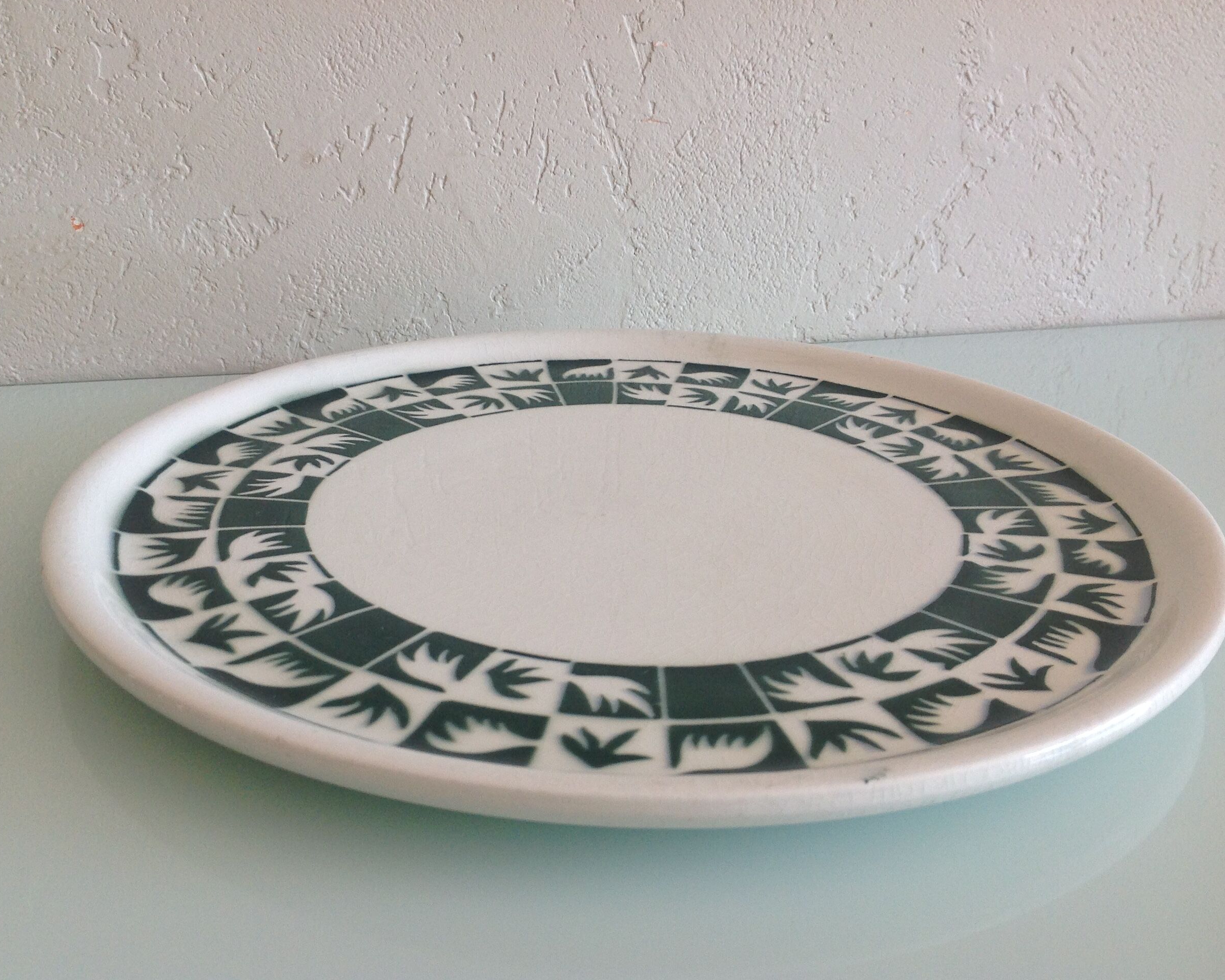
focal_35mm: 37
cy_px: 493
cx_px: 602
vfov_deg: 40.1
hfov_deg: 49.1
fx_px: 1341
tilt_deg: -22.7
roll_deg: -2.1
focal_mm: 4.28
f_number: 2.4
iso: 80
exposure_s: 1/120
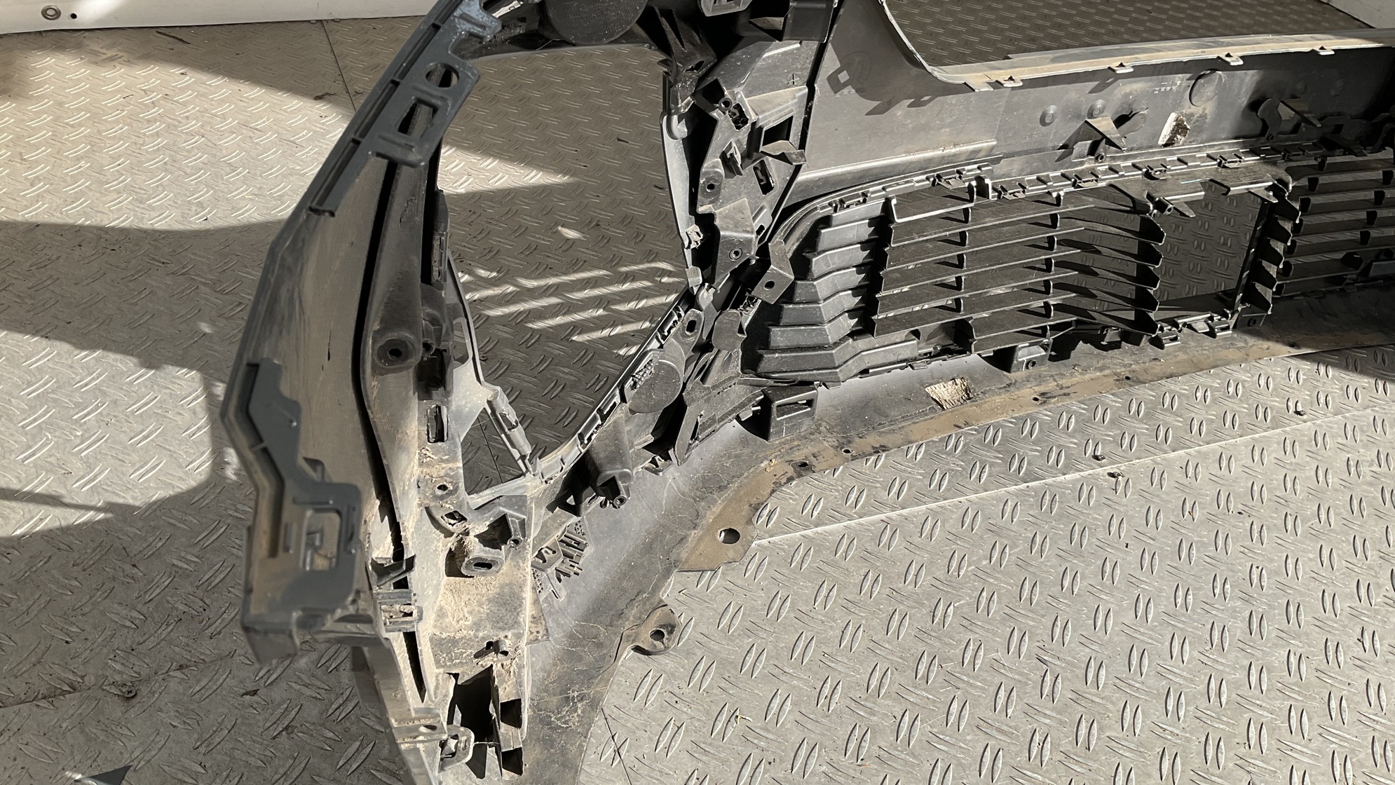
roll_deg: -10.4
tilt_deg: -35.5
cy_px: 350
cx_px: 691
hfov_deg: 61.0
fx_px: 1184
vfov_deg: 36.7
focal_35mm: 32
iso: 16
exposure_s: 1/599
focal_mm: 3
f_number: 1.8
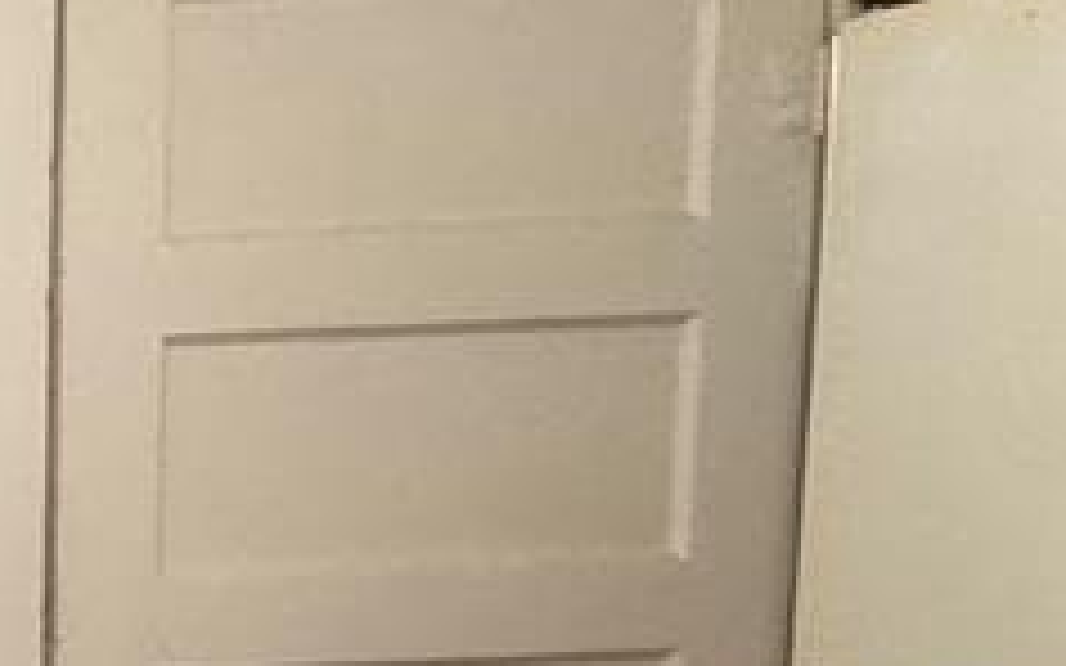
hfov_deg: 19.6
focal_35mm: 64
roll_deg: +1.7
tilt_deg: -4.9
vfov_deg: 19.8
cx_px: -1012
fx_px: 1859
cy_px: 648
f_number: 2.2
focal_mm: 2.22
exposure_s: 1/60
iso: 640
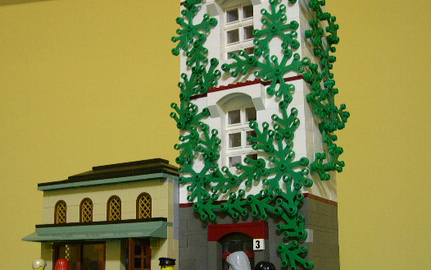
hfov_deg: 40.9
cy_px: 134
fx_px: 576
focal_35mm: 49
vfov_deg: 26.4
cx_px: 172
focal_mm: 8
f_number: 2.8
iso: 306
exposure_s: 1/4.4
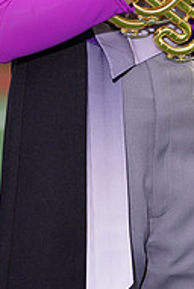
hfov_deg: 2.3
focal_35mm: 607
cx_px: 114
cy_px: -95
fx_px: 4889
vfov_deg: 3.4
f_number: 5.6
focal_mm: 200
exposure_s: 1/160
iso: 200
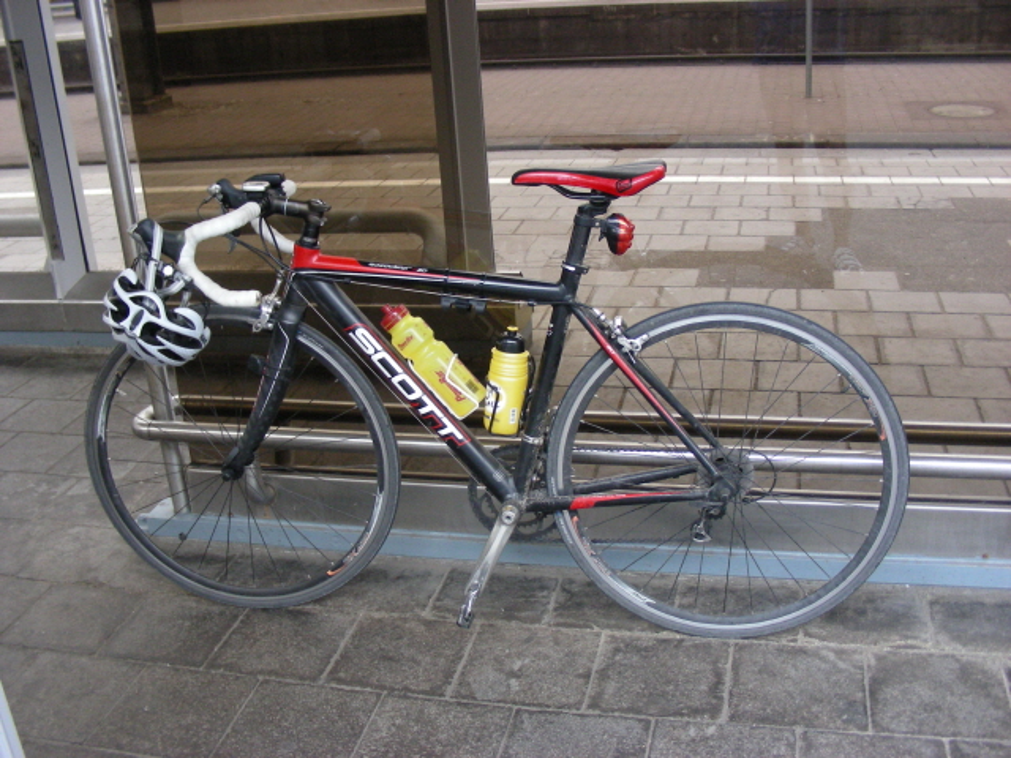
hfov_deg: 49.0
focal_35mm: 38
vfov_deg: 37.7
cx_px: 506
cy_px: 379
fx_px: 1110
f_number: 3.5
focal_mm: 6.3
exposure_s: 1/25.4
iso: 200
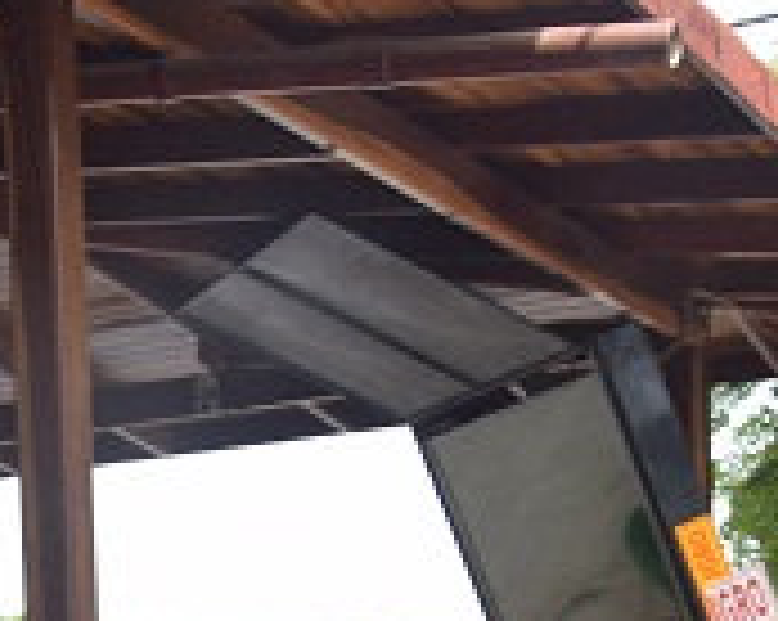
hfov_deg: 17.4
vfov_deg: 13.5
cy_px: 896
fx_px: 2477
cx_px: 0
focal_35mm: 108
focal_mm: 21
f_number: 6.3
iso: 100
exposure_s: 1/160
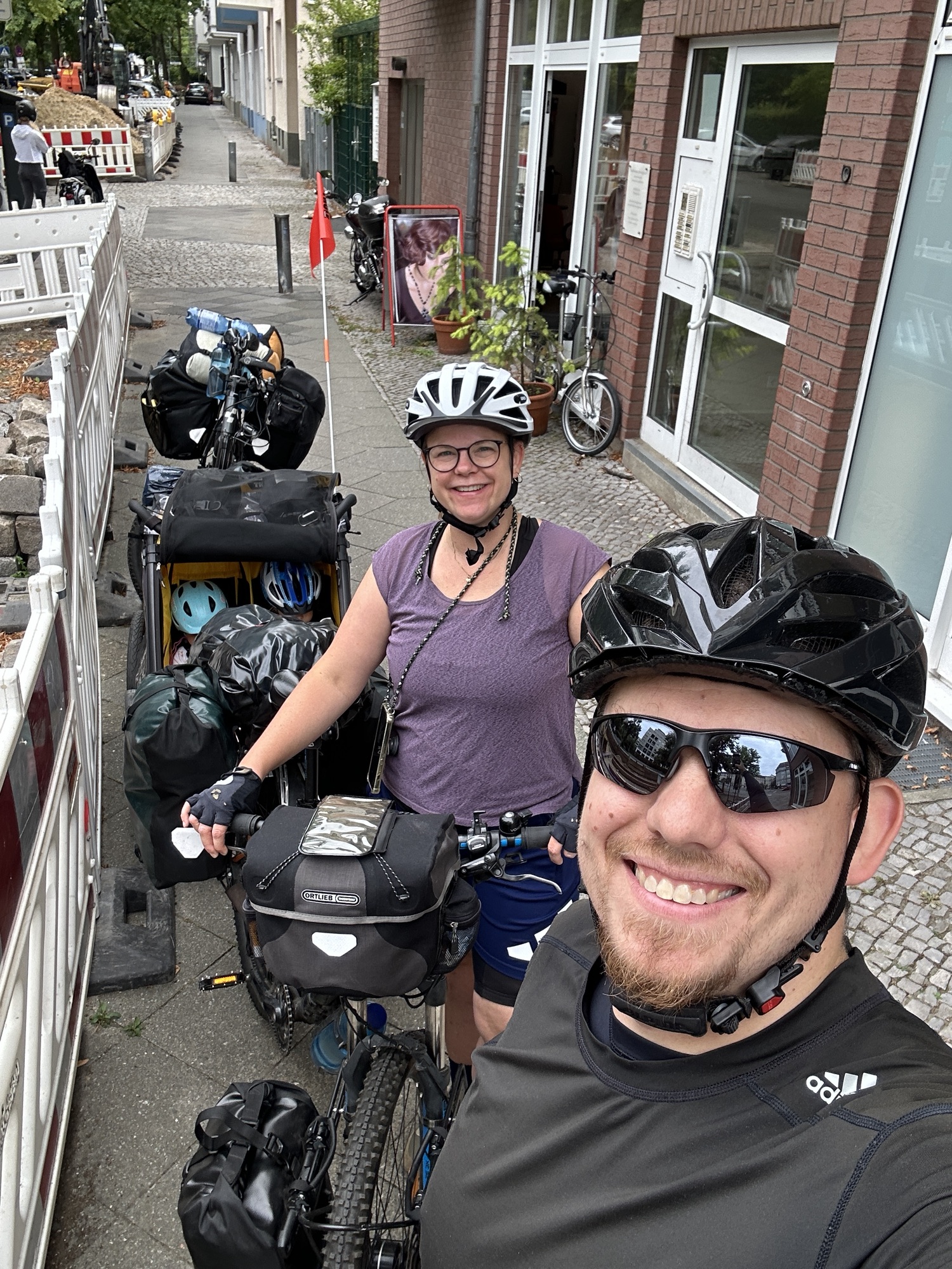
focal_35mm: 30
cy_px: 634
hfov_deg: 46.8
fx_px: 1100
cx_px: 476
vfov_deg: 60.0
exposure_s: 1/121
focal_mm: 2.69
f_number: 1.9
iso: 20
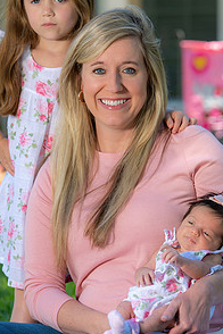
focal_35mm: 260
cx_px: 129
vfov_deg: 7.9
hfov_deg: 5.3
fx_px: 2416
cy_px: 141
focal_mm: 170
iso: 100
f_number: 5.6
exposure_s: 1/160
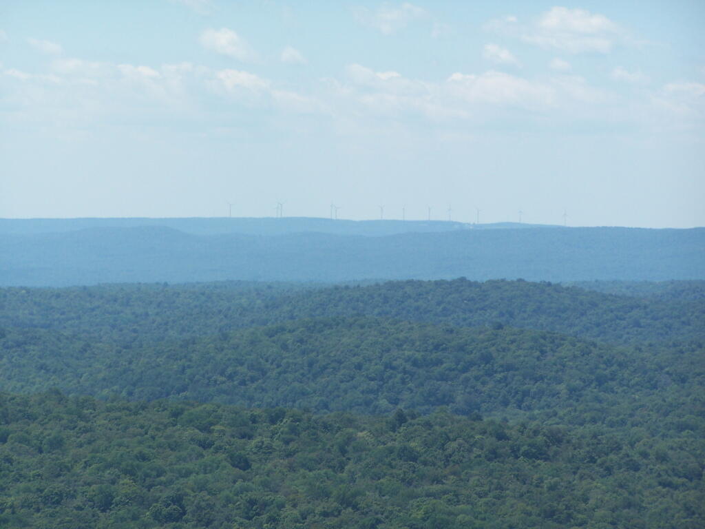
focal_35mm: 238
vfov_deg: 6.2
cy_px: 264
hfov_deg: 8.3
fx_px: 4847
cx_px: 352
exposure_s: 1/640
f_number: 4.5
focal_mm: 39.5
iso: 80
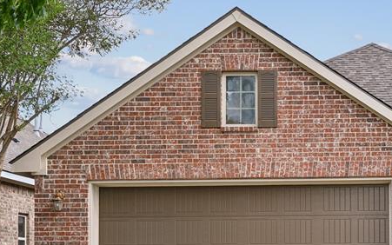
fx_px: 716
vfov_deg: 19.1
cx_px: 362
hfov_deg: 29.2
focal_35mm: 67
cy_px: 225
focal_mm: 29
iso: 100
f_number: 11
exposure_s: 1/50
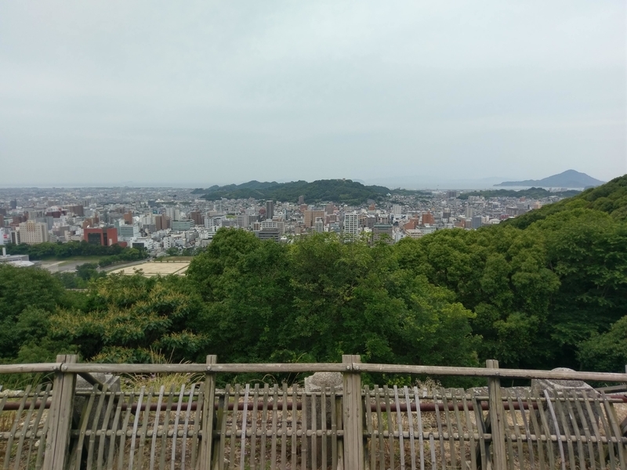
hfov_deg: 67.3
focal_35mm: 26
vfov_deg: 53.1
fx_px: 471
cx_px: 314
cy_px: 235
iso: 100
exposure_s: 1/2909
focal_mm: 4.58
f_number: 1.8
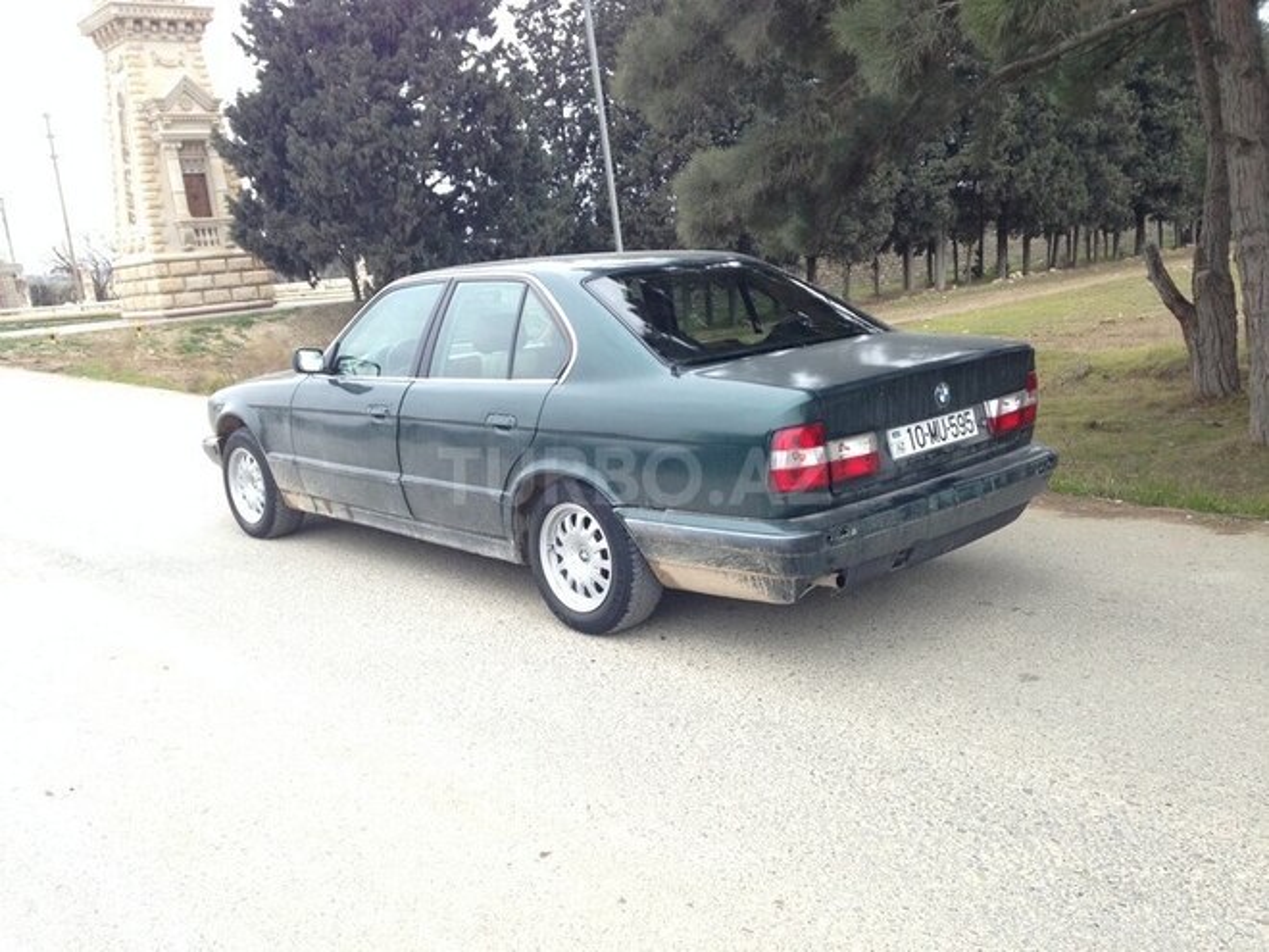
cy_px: 476
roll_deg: +6.0
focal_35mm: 33
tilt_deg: -10.7
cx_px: 634
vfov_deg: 42.9
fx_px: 1210
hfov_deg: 55.4
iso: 80
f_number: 2.4
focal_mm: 4.12
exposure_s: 1/120
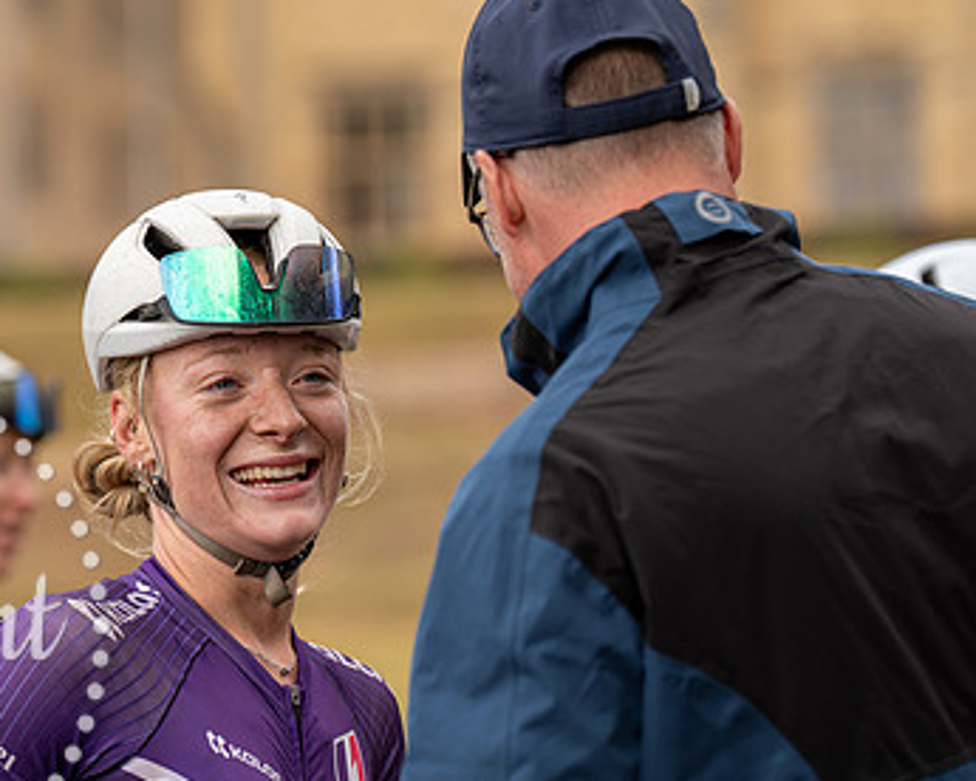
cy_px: 485
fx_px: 6297
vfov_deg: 7.1
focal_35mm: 218
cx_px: 283
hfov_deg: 8.9
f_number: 3.5
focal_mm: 138
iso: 250
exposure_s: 1/1000
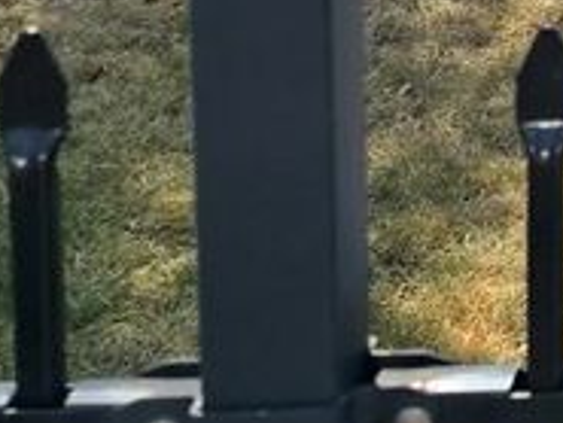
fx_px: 2067
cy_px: -310
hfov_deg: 12.7
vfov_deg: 11.0
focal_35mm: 127
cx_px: 1269
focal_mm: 6.3
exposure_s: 1/596
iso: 12
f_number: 1.7
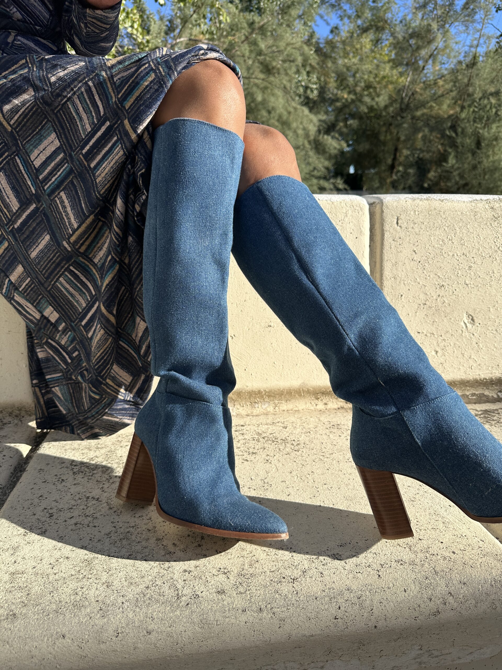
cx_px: 251
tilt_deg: -16.6
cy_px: 335
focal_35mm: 24
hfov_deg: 56.8
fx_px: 464
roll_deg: +0.4
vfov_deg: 71.6
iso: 80
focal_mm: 6.86
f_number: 1.78
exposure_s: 1/3717
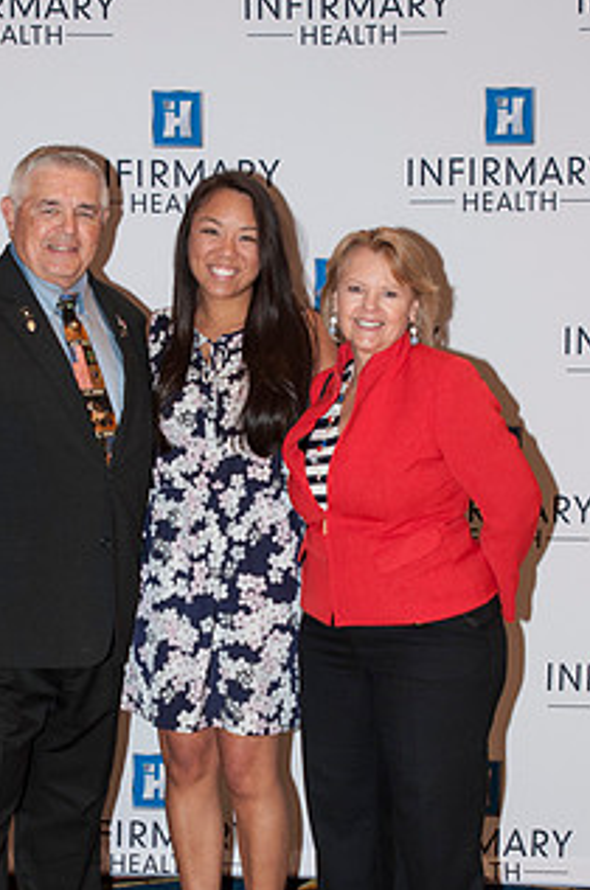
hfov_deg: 16.8
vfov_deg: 25.1
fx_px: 2000
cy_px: 542
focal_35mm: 81
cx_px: 209
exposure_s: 1/60
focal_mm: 38
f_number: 5.6
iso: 400
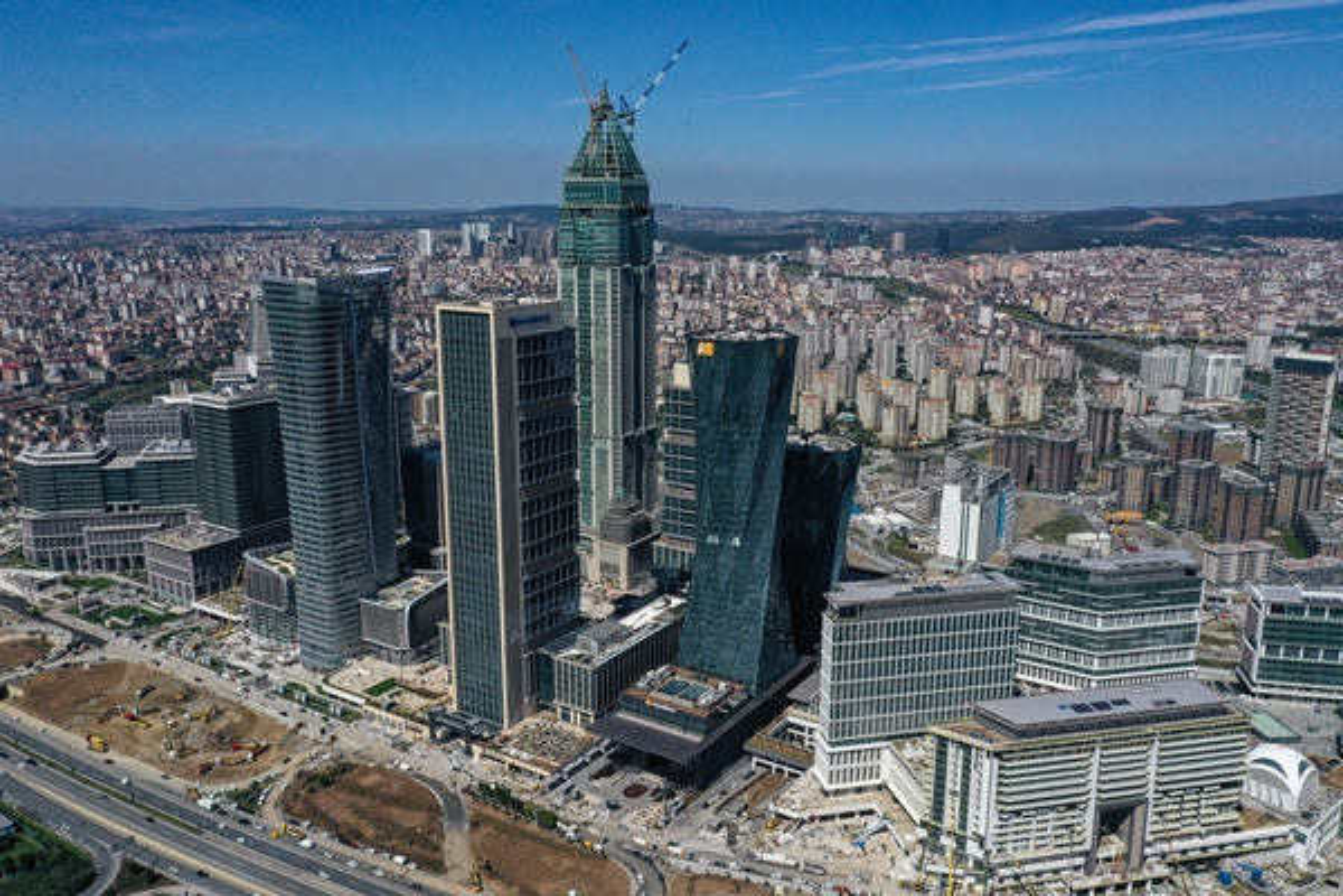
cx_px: 672
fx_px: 1044
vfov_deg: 46.4
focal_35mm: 28
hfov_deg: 65.5
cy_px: 448
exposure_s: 1/2500
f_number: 7.1
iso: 400
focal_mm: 10.26
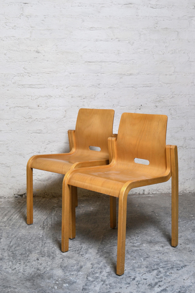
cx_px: 97
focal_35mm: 46
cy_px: 144
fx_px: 374
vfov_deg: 42.7
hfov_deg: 29.2
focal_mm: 30
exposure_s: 1/125
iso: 100
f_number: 8
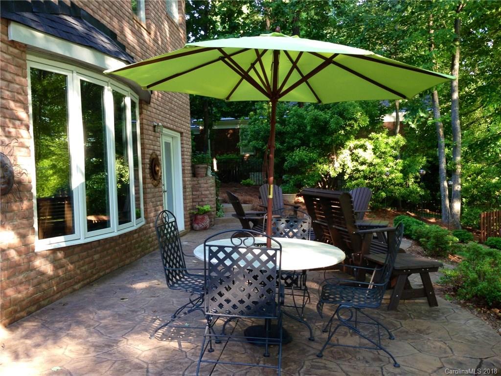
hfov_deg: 55.4
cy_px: 188
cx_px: 250
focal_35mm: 33
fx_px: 478
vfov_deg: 42.9
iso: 64
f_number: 2.4
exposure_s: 1/60
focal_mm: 4.13
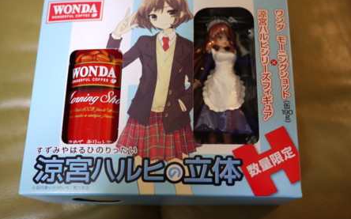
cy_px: 99
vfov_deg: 29.8
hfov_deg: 46.2
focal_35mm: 43
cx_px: 176
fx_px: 411
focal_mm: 20
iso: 200
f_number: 1.7
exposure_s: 1/30
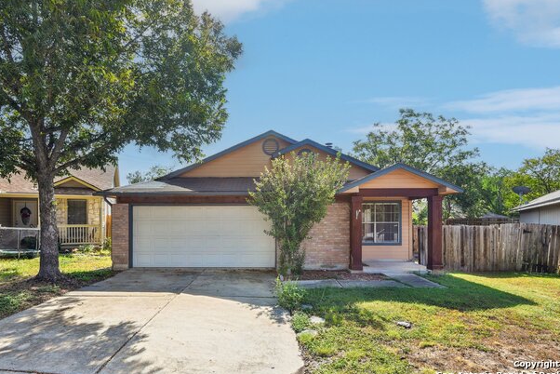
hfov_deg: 93.2
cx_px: 290
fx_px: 265
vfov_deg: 70.5
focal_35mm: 17
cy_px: 182
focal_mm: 16
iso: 400
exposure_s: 1/125
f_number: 8
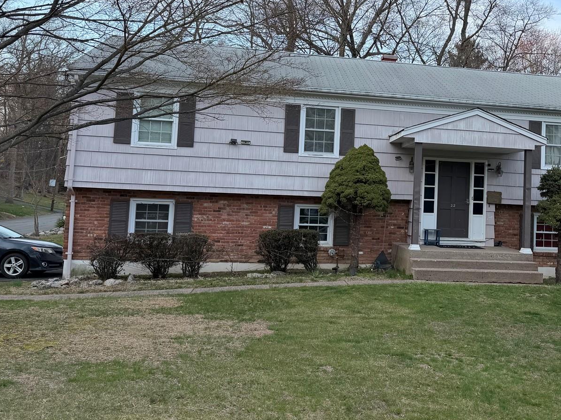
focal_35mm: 41
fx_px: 664
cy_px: 152
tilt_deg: +4.3
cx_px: 413
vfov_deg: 34.9
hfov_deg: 44.4
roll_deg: -2.4
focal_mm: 6.76
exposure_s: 1/1091
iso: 80
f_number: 1.78
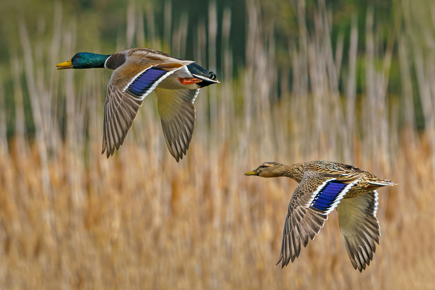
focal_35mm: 388
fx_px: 4688
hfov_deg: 5.3
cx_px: 218
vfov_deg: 3.5
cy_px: 145
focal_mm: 388
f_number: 6.3
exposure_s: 1/2500
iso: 800
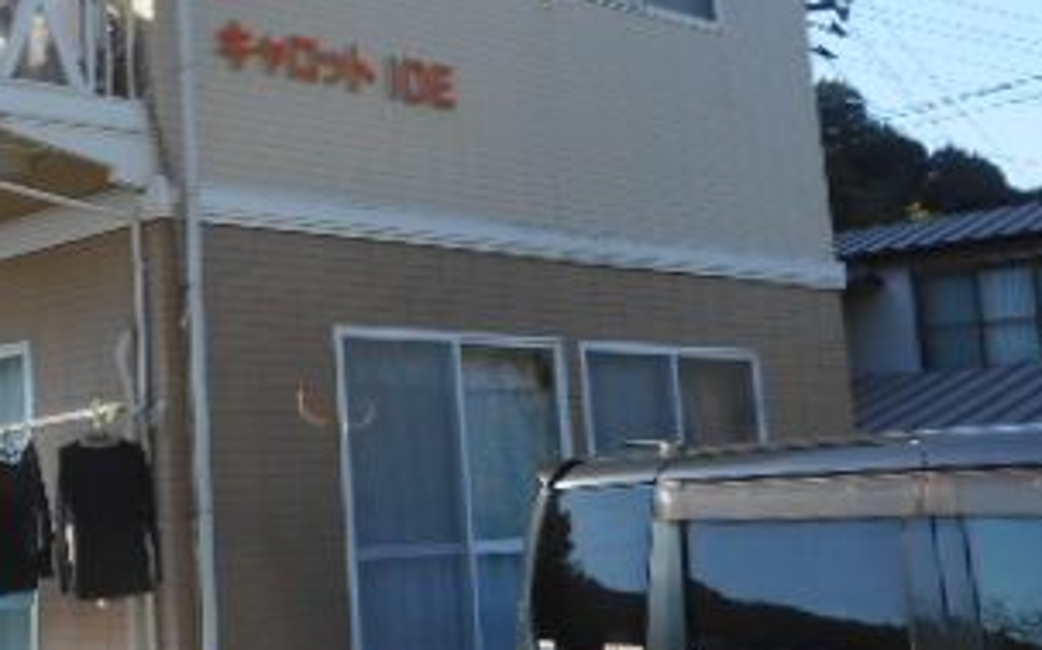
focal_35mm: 56
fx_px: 1589
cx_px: 131
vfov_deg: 23.0
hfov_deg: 34.5
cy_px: 203
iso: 80
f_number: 3.7
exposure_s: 1/320
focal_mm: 4.5
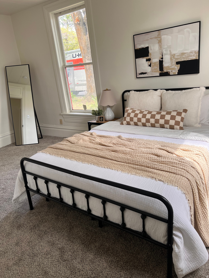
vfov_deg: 67.3
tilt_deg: -18.1
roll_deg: +6.1
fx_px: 209
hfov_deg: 53.1
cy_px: 139
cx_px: 104
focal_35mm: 26
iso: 50
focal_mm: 5.7
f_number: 1.5
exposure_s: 1/121
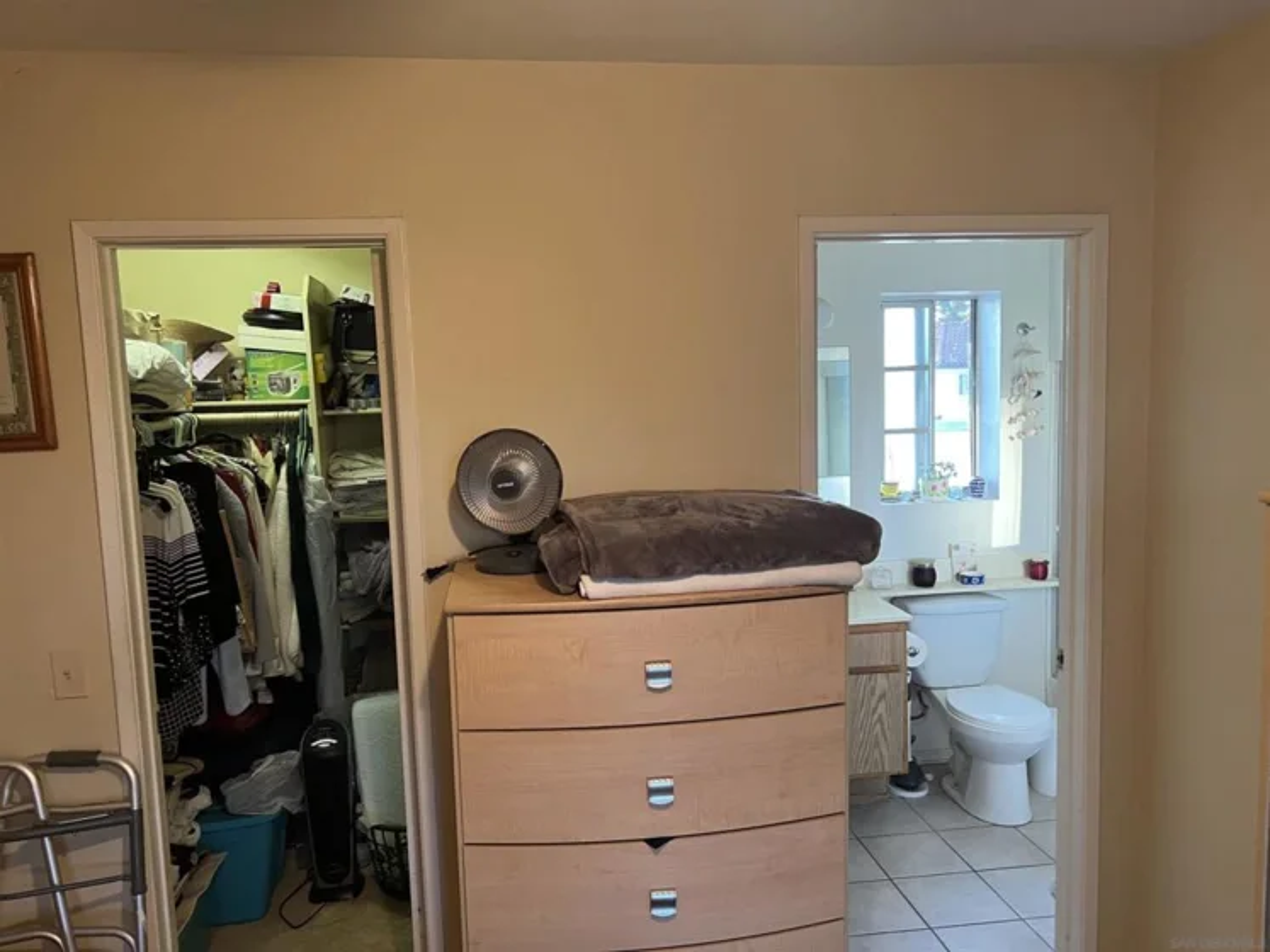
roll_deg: +2.8
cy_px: 476
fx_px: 954
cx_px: 635
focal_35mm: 26
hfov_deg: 67.3
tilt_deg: -6.5
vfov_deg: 53.1
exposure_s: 1/60
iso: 200
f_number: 1.5
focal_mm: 5.7
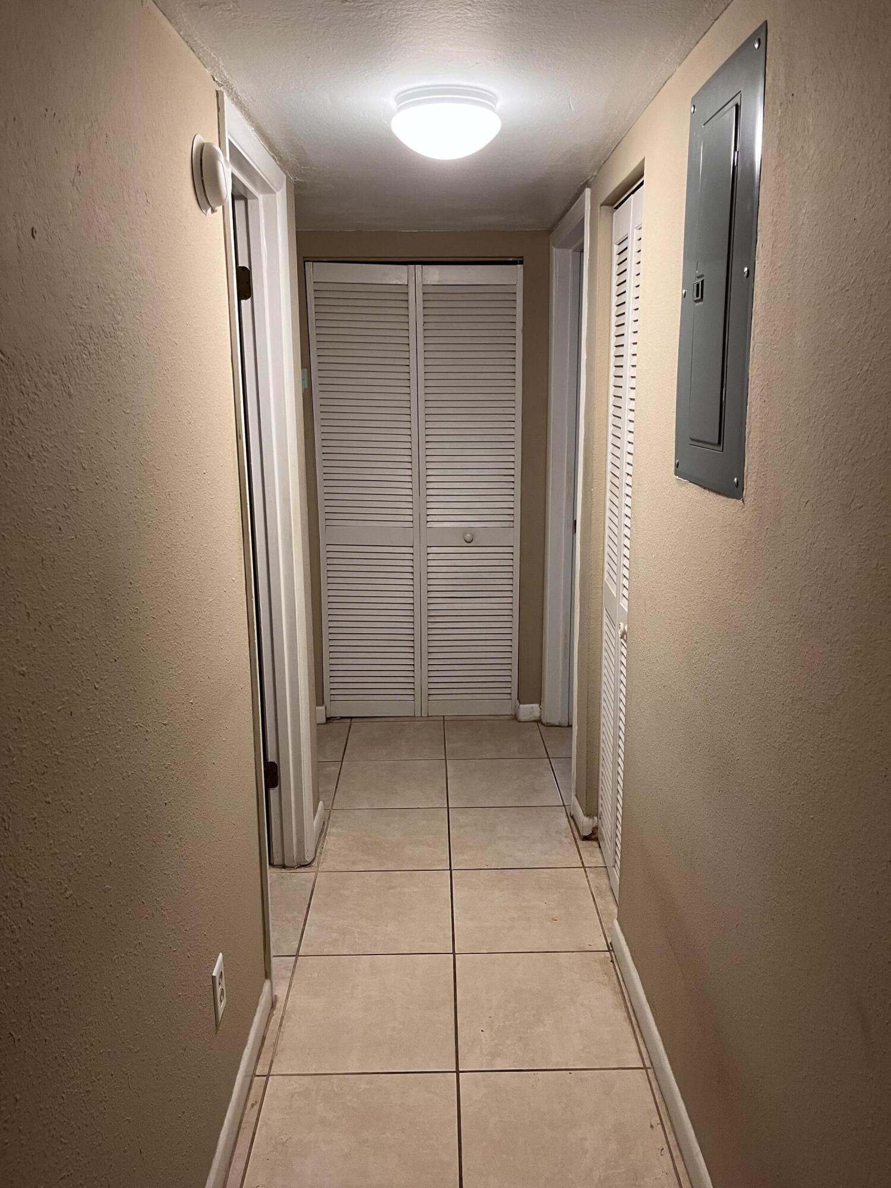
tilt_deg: -14.5
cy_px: 594
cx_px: 446
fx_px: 892
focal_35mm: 26
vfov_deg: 67.3
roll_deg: +0.1
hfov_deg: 53.1
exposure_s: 1/60
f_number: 1.6
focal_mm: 5.1
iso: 125
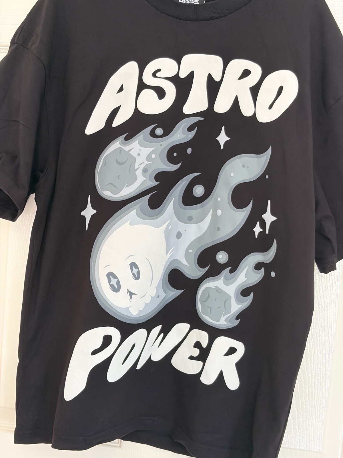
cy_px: 229
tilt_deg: -9.0
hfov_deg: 28.0
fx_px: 687
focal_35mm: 52
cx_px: 172
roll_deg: -5.3
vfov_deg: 36.8
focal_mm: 5.96
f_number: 1.6
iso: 160
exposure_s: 1/56
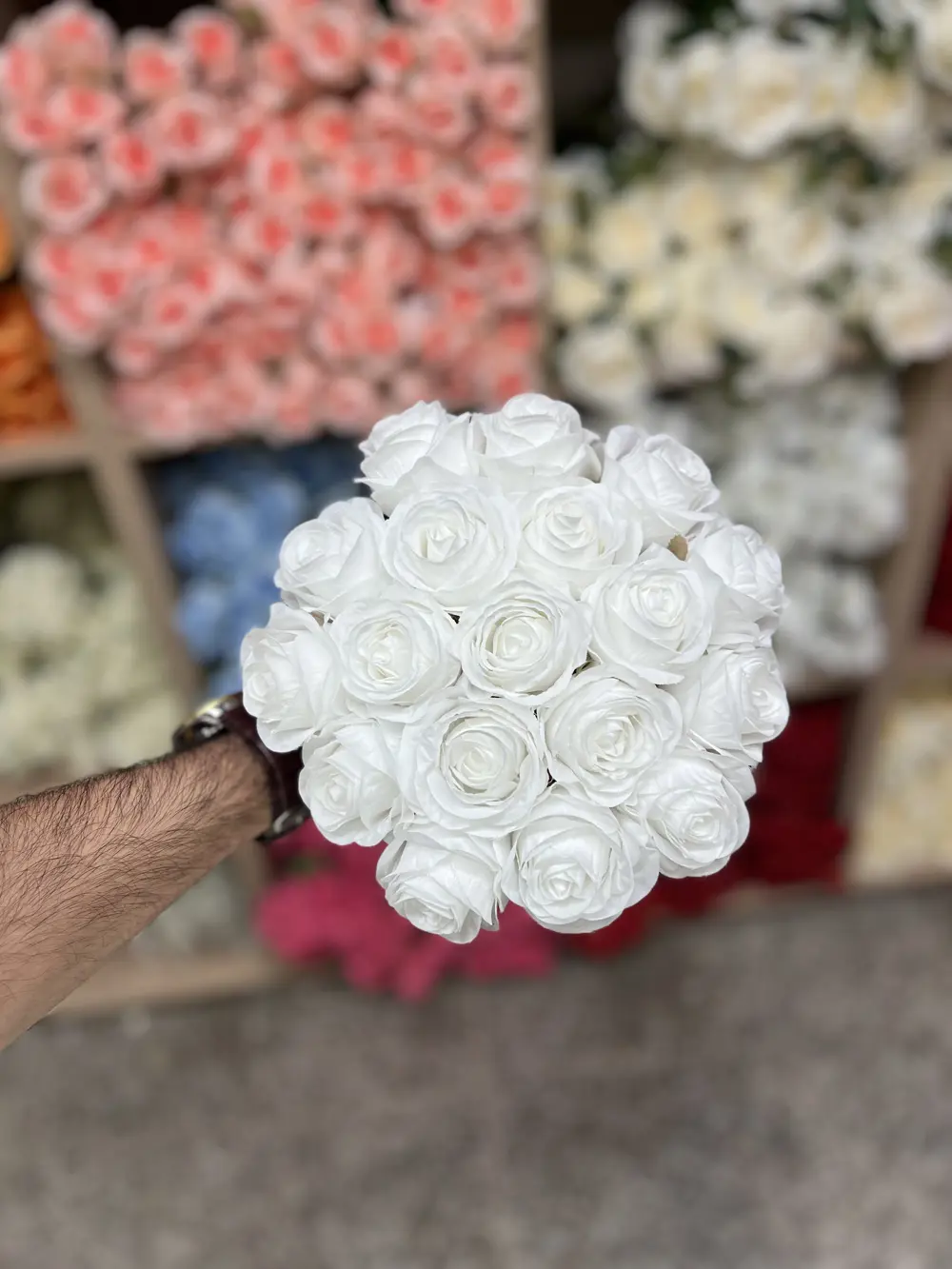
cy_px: 634
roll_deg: +5.5
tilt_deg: -36.2
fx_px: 953
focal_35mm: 26
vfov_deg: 67.3
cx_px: 476
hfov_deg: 53.1
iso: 40
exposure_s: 1/196
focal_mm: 5.7
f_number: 1.5
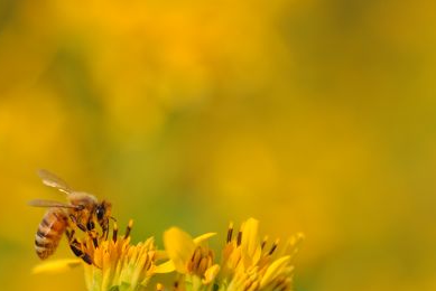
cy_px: 131
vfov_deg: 9.3
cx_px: 219
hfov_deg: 13.9
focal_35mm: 148
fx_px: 1794
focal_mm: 60
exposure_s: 1/1000
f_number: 3.5
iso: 200
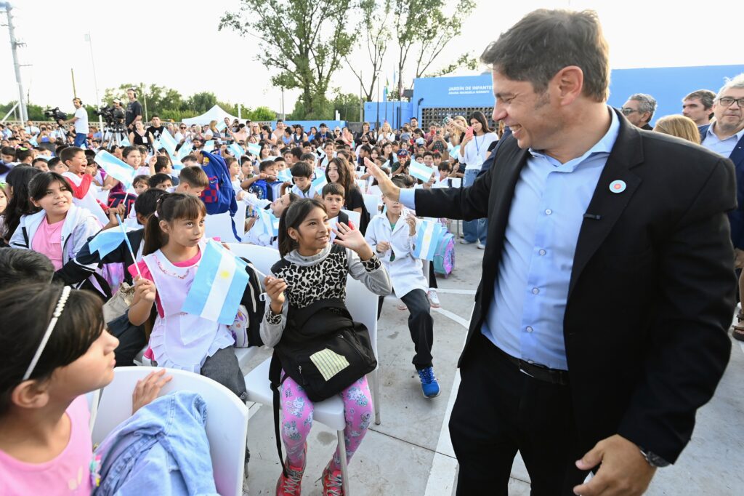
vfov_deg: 81.2
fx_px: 289
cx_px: 372
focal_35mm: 14
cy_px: 248
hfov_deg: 104.3
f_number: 3.5
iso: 800
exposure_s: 1/1000
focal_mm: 14
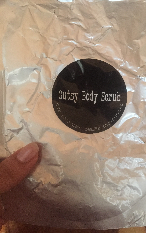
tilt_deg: -54.2
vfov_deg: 61.2
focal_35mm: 31
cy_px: 117
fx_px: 197
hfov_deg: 40.4
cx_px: 88
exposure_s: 1/17
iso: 400
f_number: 2.2
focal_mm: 4.15
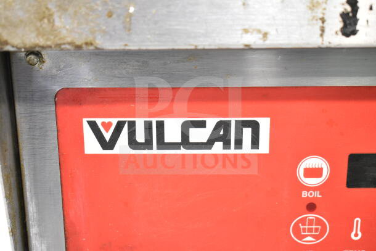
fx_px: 595
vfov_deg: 23.8
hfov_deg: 35.0
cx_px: 188
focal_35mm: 57
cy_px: 126
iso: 5000
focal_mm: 38
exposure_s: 1/60
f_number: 4.8
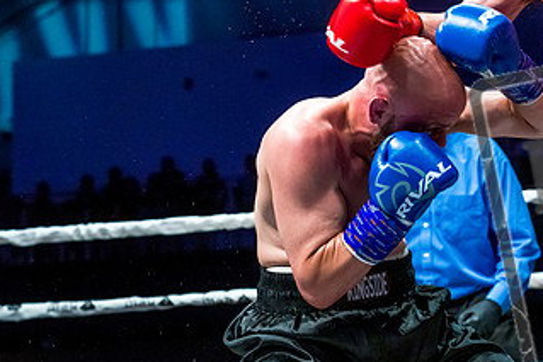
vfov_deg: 11.4
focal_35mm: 120
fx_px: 1811
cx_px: 473
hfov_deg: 16.9
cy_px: 108
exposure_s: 1/1000
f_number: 4
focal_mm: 66
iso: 4000
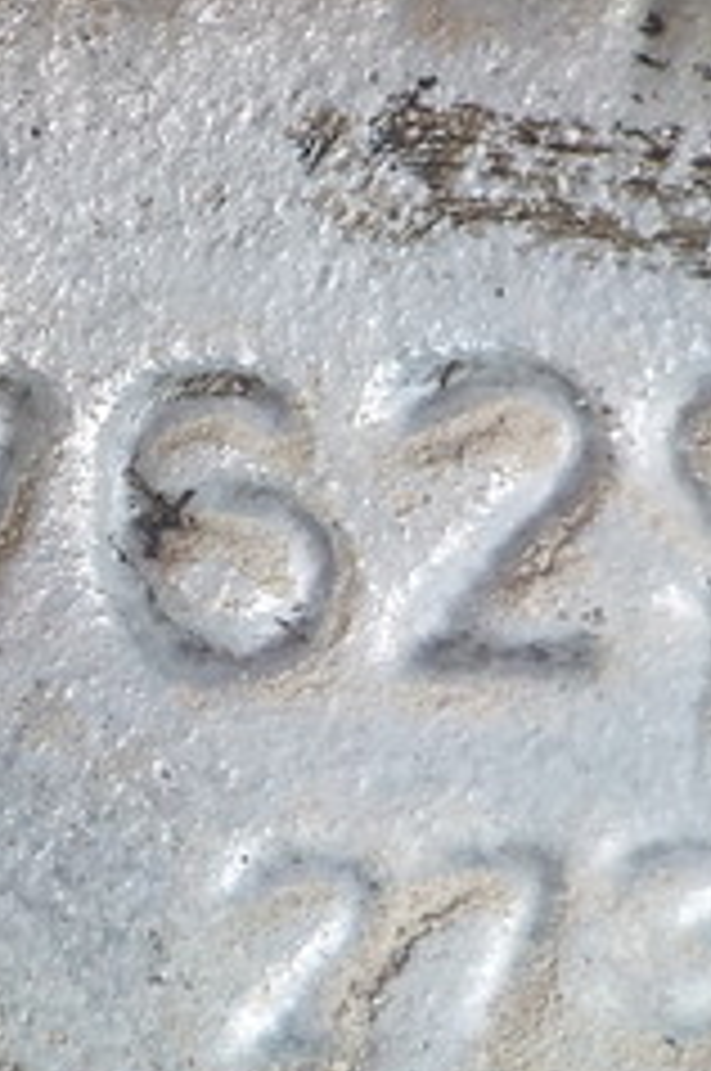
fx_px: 2496
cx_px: 162
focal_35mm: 84
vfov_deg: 24.2
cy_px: 562
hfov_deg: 16.1
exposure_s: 1/30
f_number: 3.3
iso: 250
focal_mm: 4.1
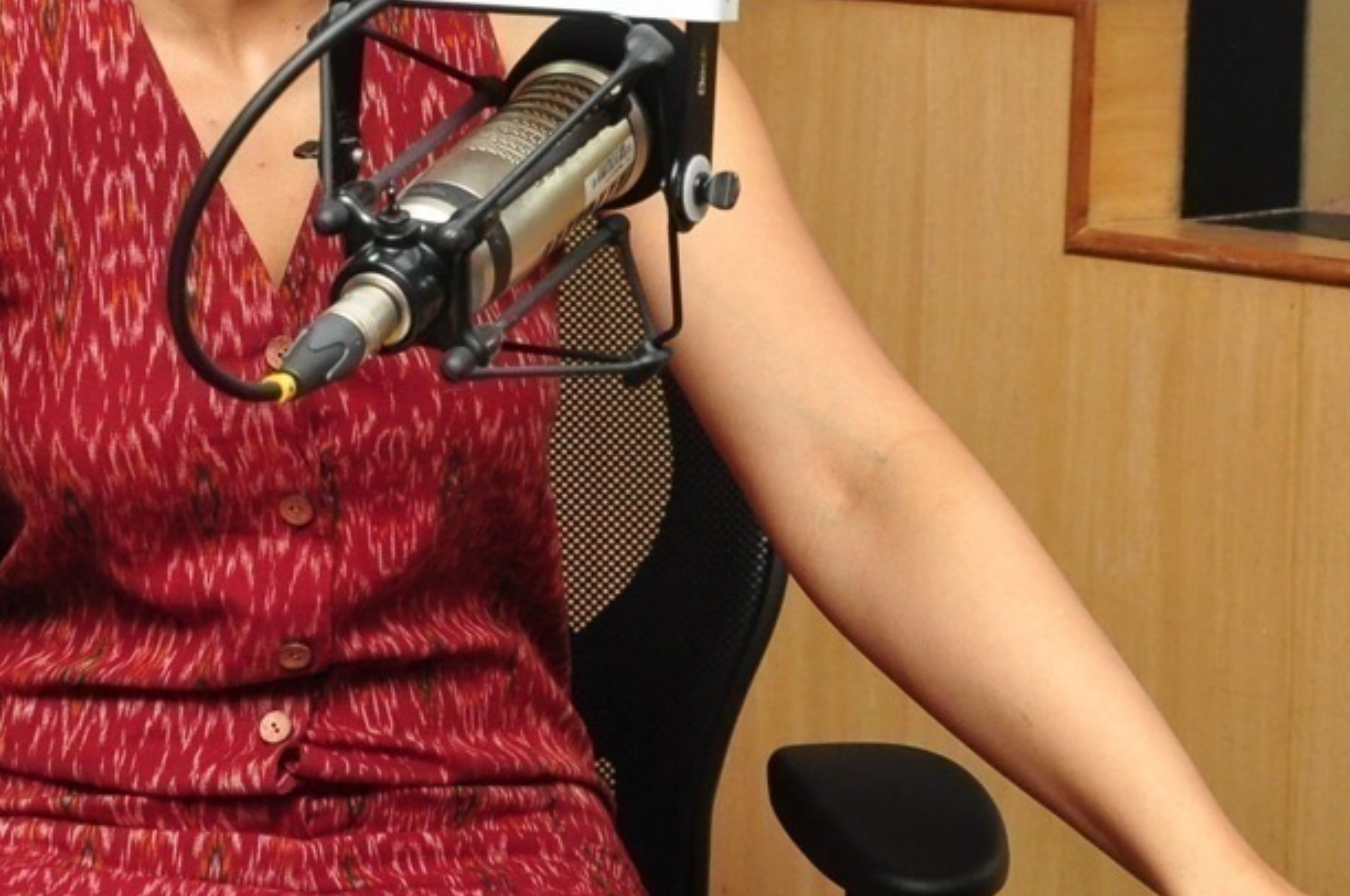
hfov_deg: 20.1
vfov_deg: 13.5
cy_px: 118
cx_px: 176
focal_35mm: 100
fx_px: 3744
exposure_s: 1/125
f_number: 8
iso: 1250
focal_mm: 34
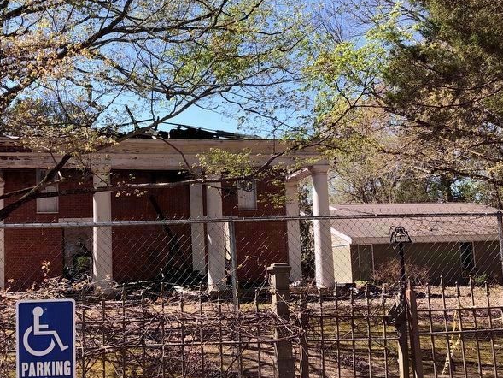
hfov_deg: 48.4
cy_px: 233
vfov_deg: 37.5
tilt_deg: +6.0
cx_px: 184
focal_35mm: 38
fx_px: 552
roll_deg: +2.2
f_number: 1.8
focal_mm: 4
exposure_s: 1/684
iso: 20
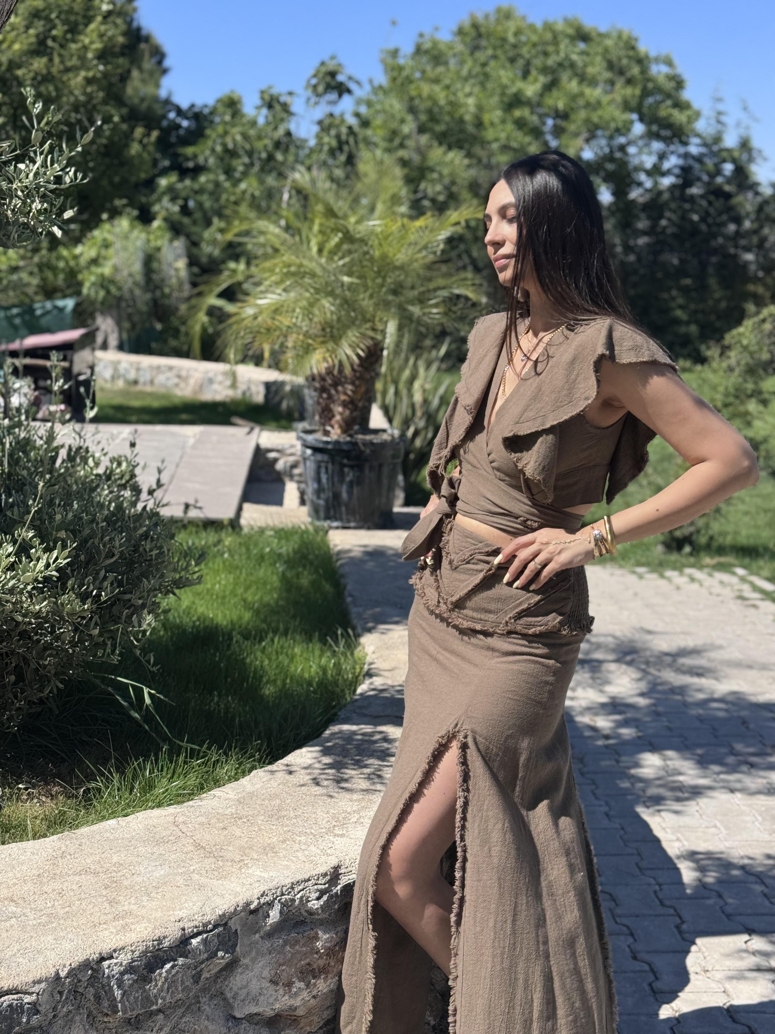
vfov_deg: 39.7
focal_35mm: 48
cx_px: 388
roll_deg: -1.7
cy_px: 517
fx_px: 1433
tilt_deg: -10.4
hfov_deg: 30.3
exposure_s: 1/3425
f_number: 1.78
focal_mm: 6.76
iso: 64
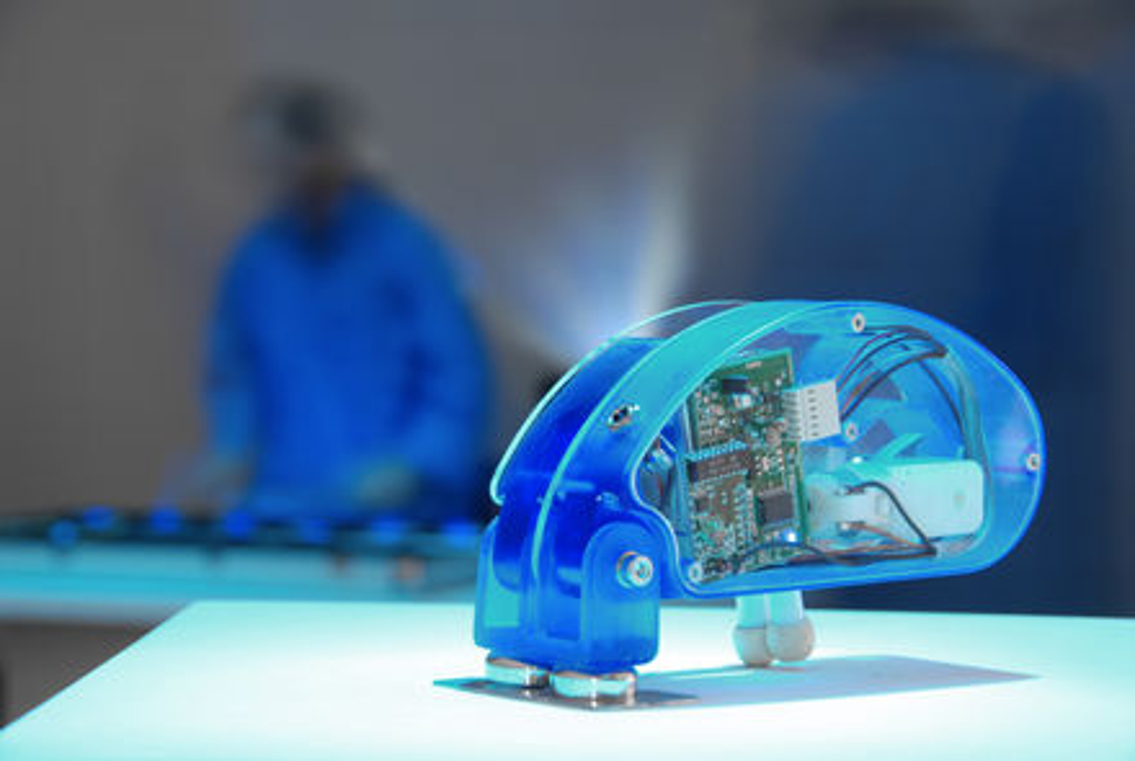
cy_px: 380
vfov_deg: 14.8
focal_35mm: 93
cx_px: 568
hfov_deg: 21.9
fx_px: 2937
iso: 100
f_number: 8
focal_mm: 62
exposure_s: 4.5
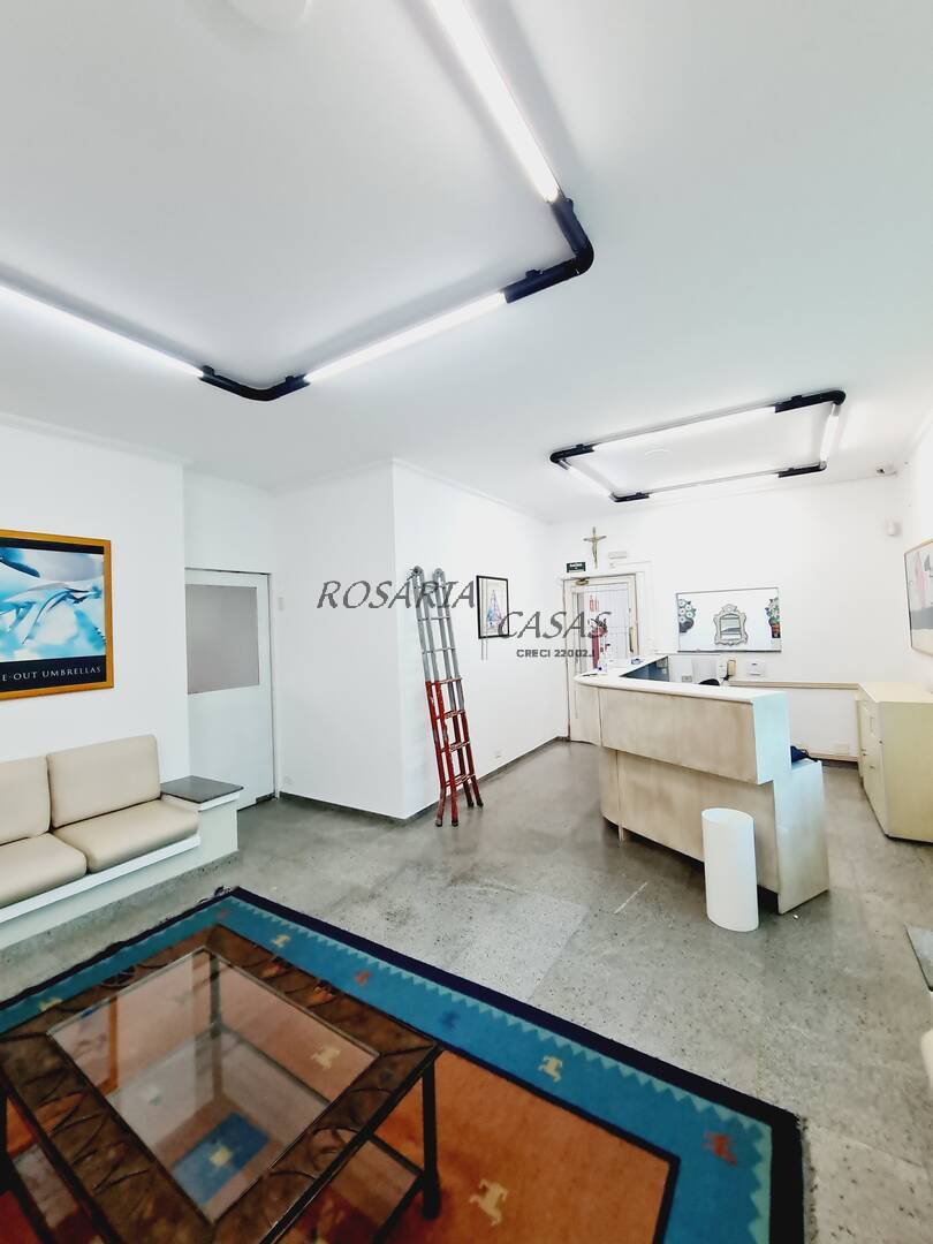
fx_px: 467
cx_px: 466
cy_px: 622
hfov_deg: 89.9
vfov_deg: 106.2
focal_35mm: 13
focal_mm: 2.2
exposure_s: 1/60
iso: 250
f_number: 2.2
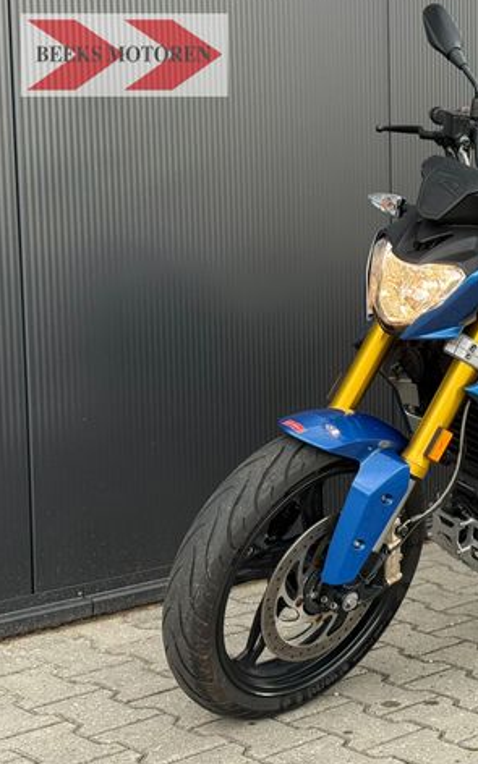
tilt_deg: -6.1
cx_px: 510
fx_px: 1438
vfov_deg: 29.8
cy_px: 377
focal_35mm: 69
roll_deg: +0.4
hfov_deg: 18.2
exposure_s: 1/242
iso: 100
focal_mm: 6.76
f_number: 1.78
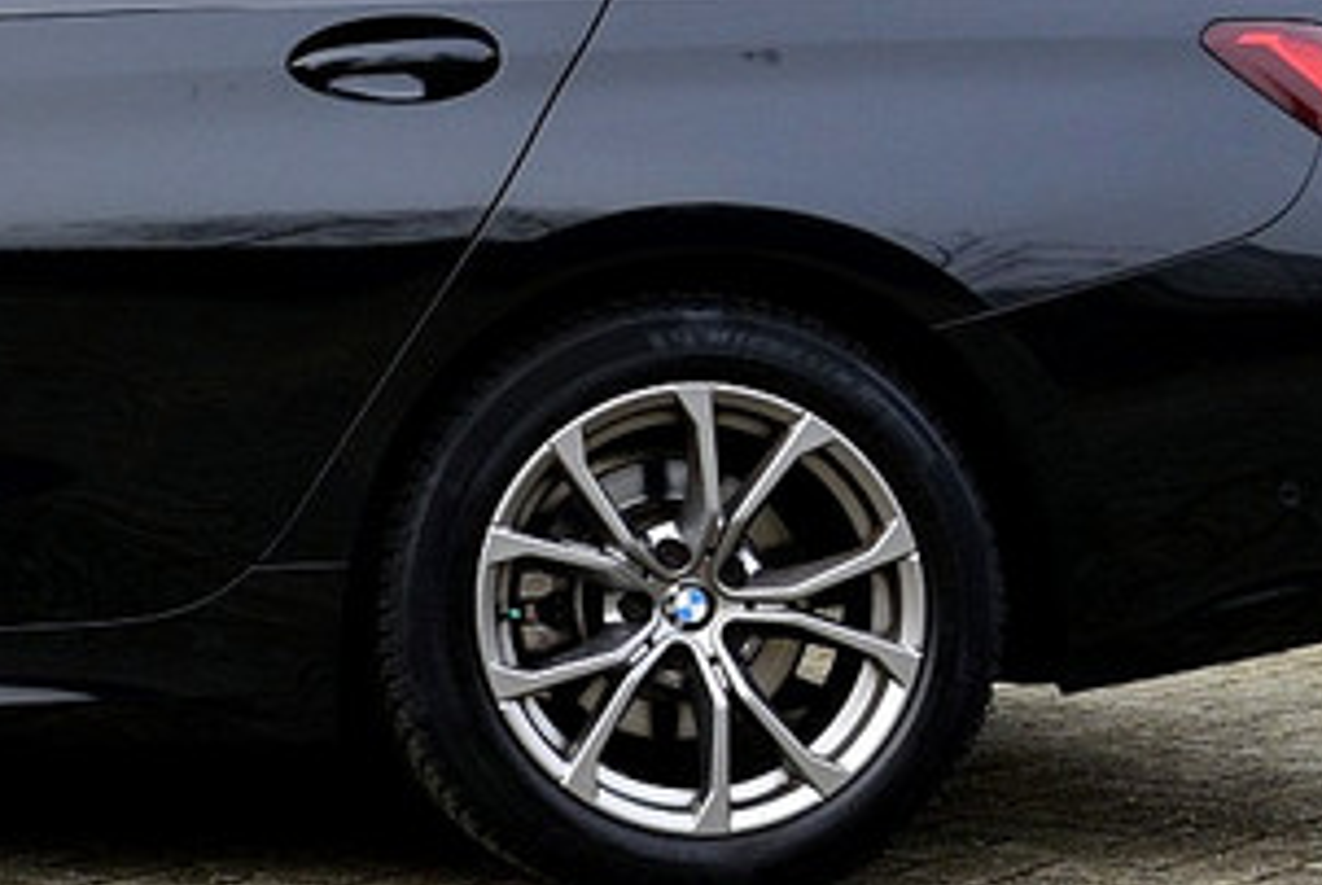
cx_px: -578
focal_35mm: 122
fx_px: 4484
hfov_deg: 15.6
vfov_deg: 11.2
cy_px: 15
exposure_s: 1/100
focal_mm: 24
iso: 400
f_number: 9
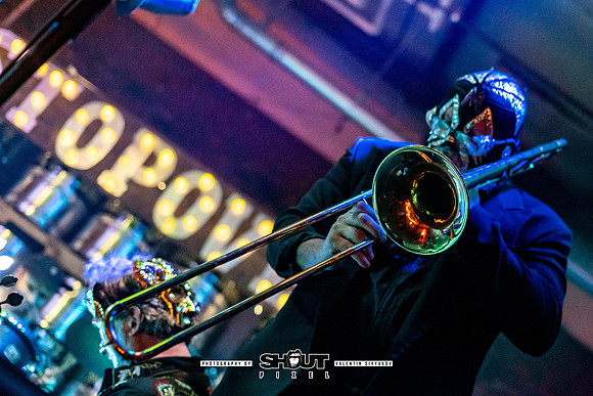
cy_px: 232
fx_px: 1035
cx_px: 373
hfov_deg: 31.8
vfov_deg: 21.6
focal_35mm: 63
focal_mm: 50
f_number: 2.2
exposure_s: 1/200
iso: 3200
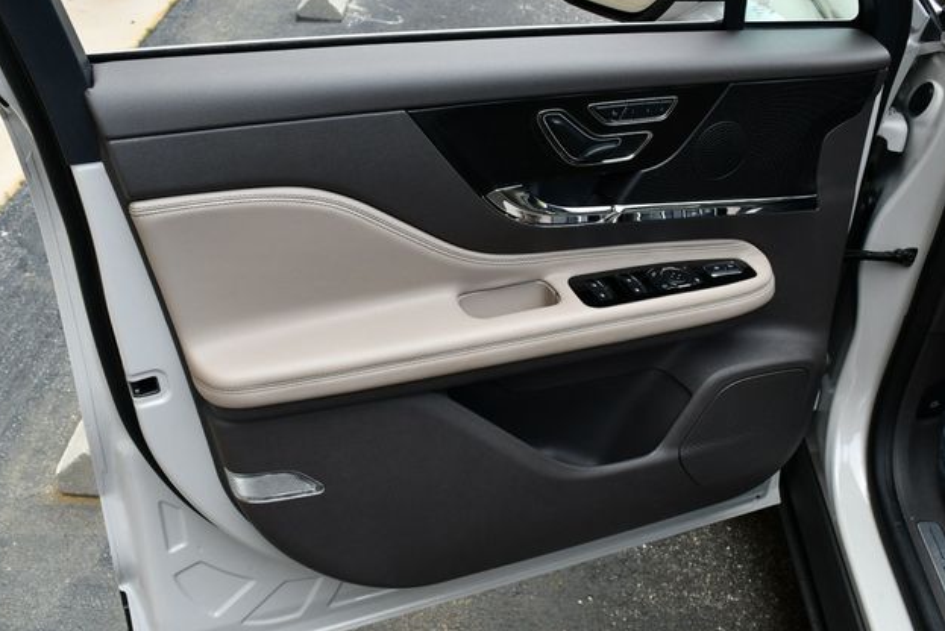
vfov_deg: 36.0
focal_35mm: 37
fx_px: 972
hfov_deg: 51.9
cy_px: 312
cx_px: 472
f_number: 5.6
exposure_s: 1/250
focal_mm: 18
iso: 320
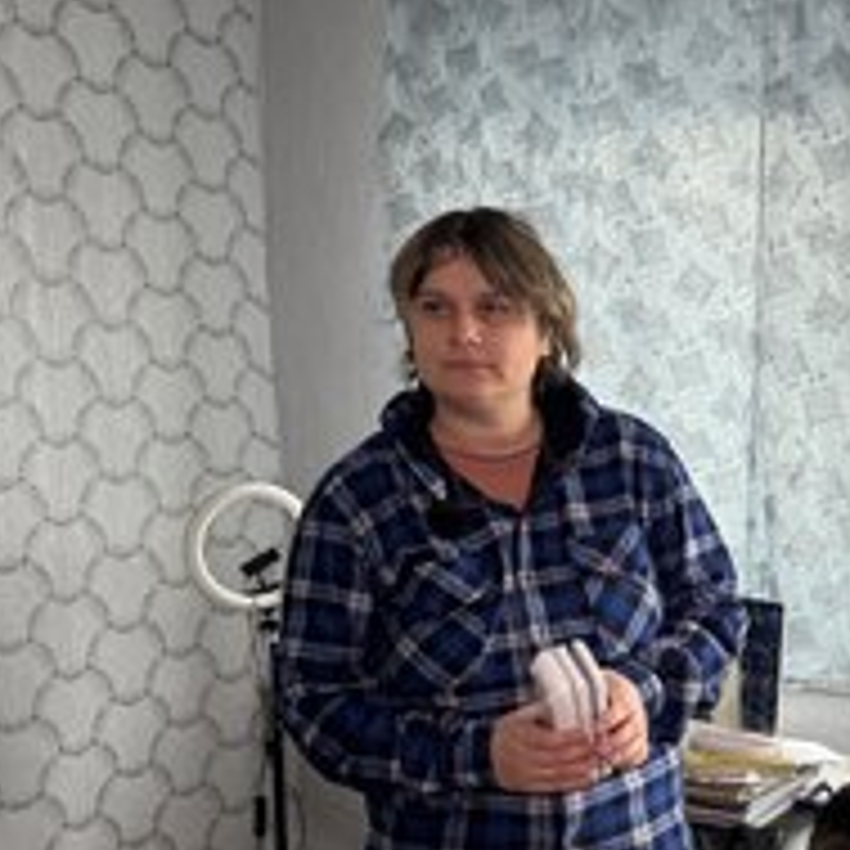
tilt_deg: -7.6
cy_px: 562
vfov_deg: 37.2
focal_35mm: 45
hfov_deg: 35.5
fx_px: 1250
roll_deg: +0.7
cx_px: 756
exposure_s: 1/50
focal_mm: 6.76
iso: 250
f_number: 1.78
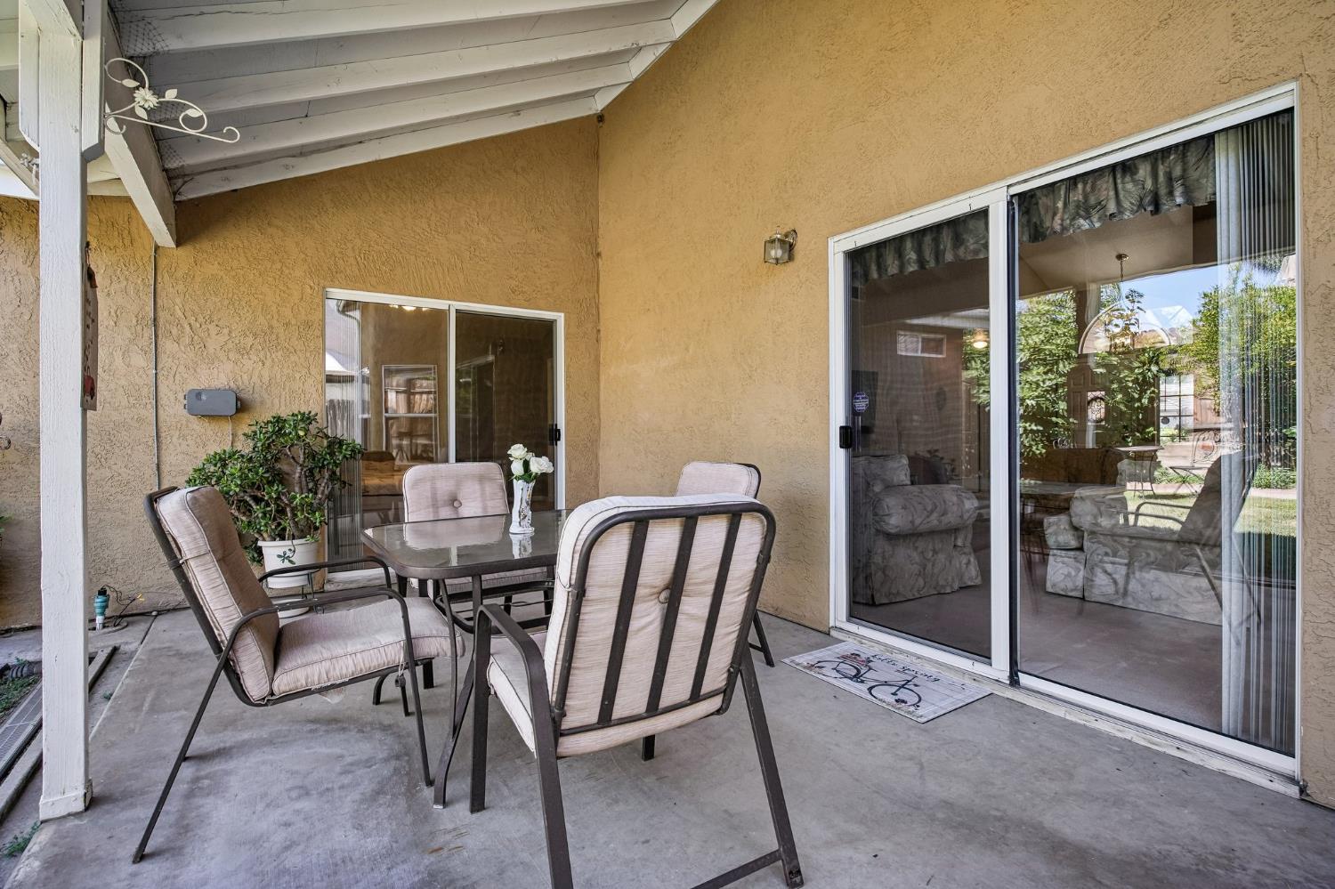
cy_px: 444
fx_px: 630
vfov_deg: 70.4
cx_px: 668
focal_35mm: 17
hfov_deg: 93.3
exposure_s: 1/30
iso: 200
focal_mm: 17
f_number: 8
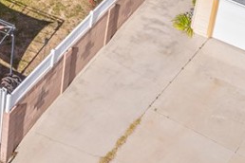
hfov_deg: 16.5
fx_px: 755
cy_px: -132
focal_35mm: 111
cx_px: -141
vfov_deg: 11.4
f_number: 5.6
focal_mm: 10.26
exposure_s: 1/400
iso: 100
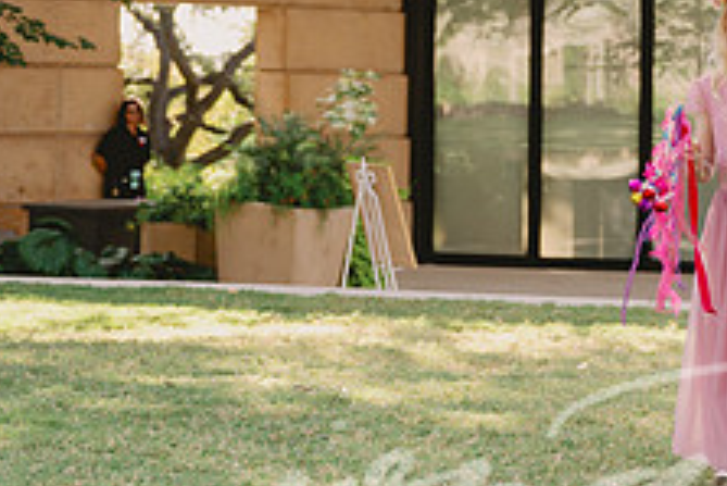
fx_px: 2991
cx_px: 699
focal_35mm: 148
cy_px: 132
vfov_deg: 9.3
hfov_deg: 13.7
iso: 80
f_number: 2.8
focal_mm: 43
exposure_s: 1/320
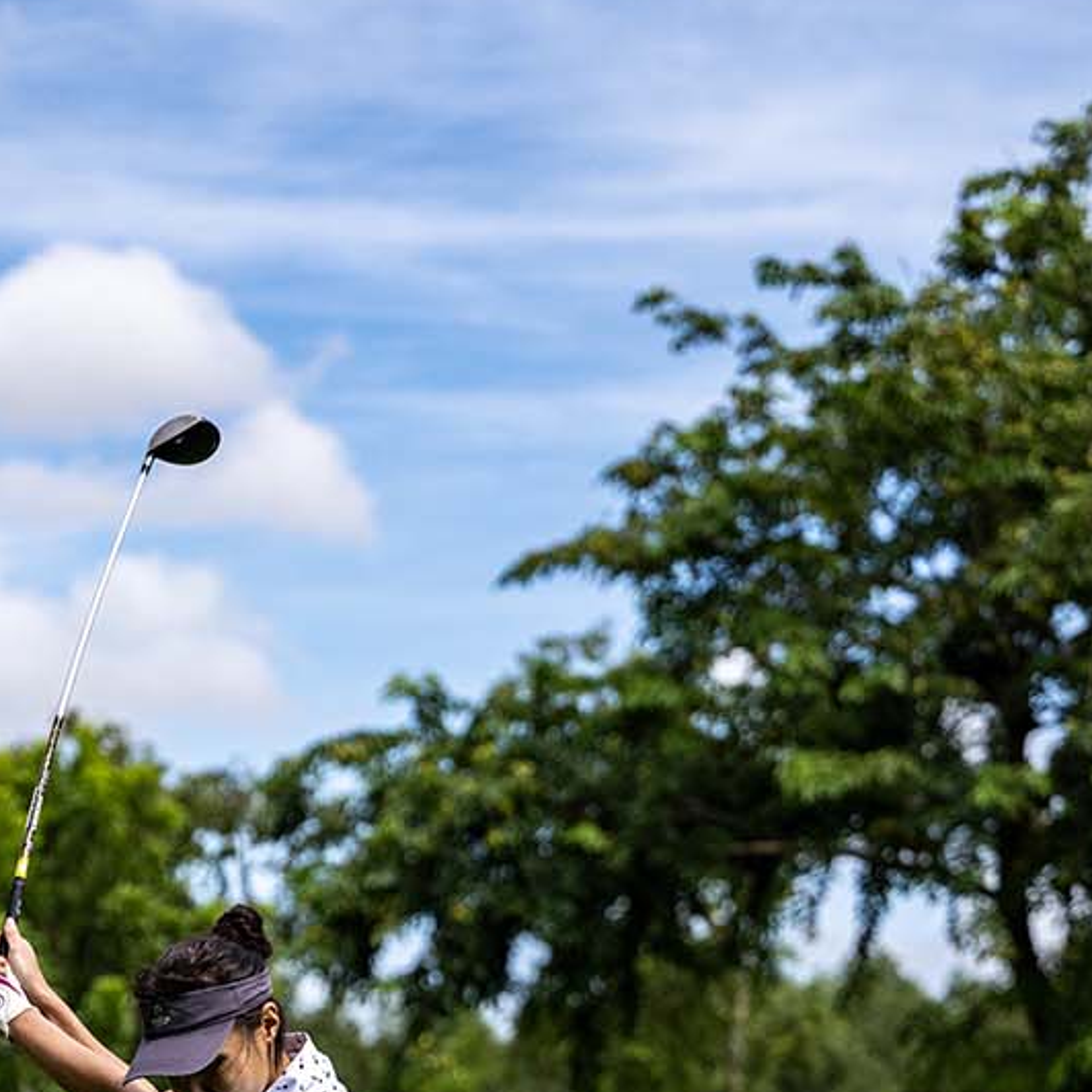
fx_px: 5746
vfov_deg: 10.7
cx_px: 289
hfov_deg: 10.8
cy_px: 1254
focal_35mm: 161
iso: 220
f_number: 2.8
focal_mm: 70
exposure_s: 1/5000
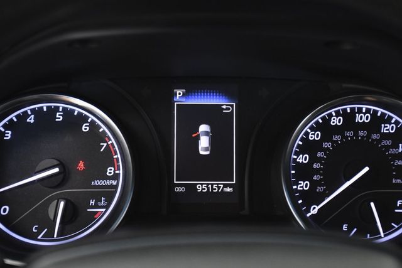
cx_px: 201
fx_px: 704
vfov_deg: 21.6
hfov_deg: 31.9
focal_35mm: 63
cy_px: 134
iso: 2500
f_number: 4.5
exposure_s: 1/250
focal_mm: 42
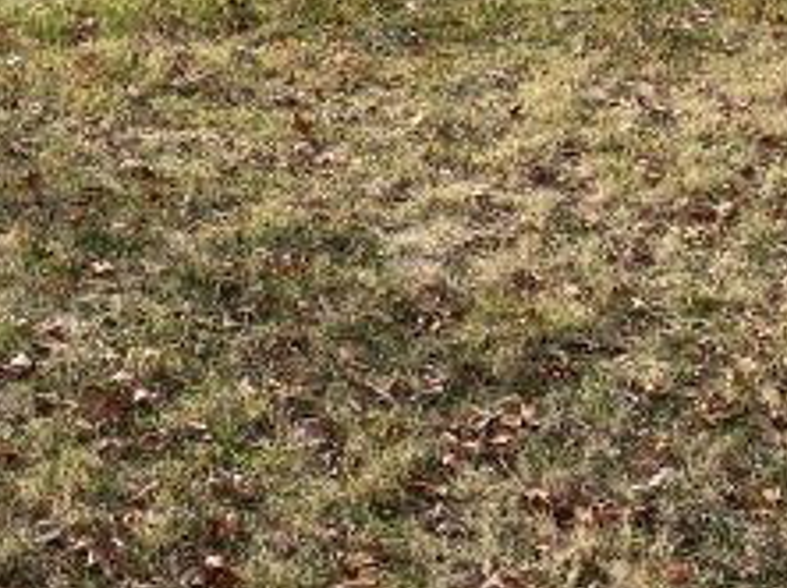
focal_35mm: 75
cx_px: 142
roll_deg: -1.3
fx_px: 1703
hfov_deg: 25.5
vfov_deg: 18.2
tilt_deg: -6.7
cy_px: -188
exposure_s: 1/1704
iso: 32
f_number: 1.8
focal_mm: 4.25
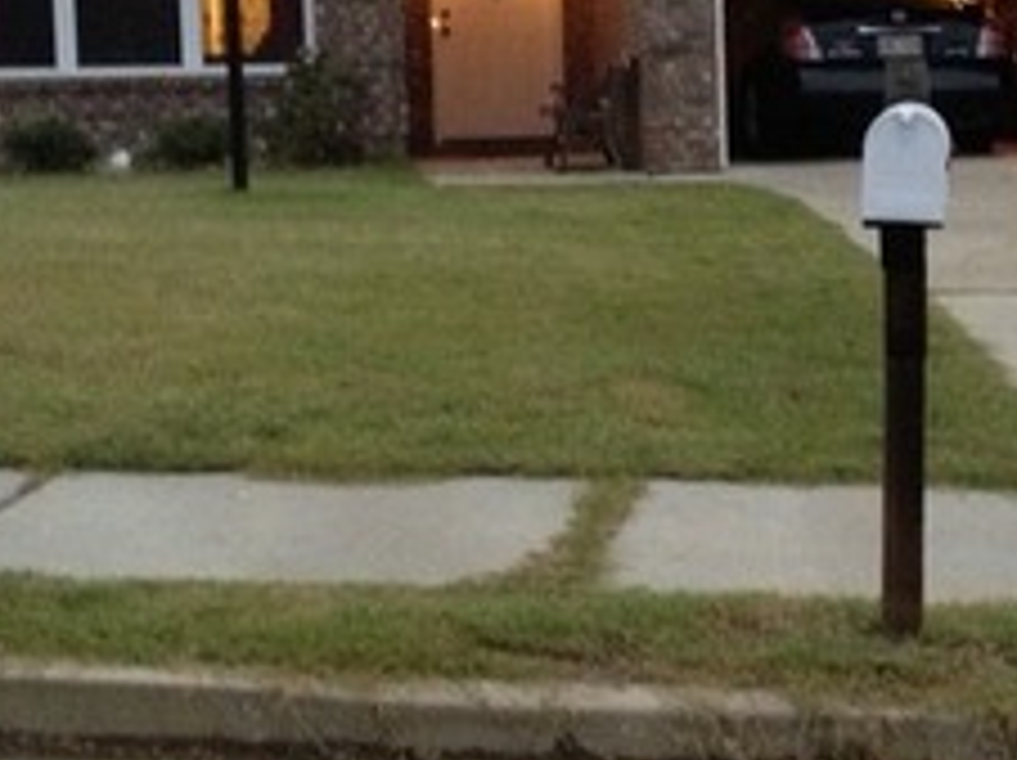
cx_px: 855
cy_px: 247
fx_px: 2729
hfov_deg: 20.8
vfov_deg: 15.8
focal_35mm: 93
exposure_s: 1/20
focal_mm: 4.28
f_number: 2.4
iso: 250
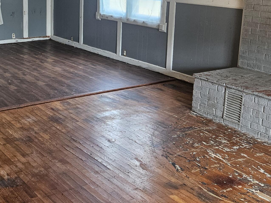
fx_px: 423
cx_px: 47
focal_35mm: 54
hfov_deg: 34.3
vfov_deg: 26.7
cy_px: 54
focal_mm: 5.4
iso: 200
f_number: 1.8
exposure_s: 1/120
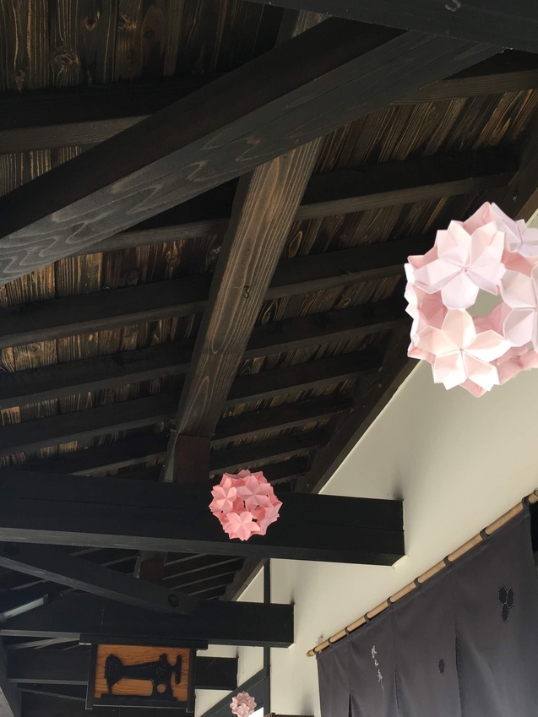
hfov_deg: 35.1
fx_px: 849
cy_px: 492
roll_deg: +1.1
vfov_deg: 44.9
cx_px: 250
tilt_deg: +21.7
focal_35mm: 41
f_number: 2.2
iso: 40
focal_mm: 4.15
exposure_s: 1/120
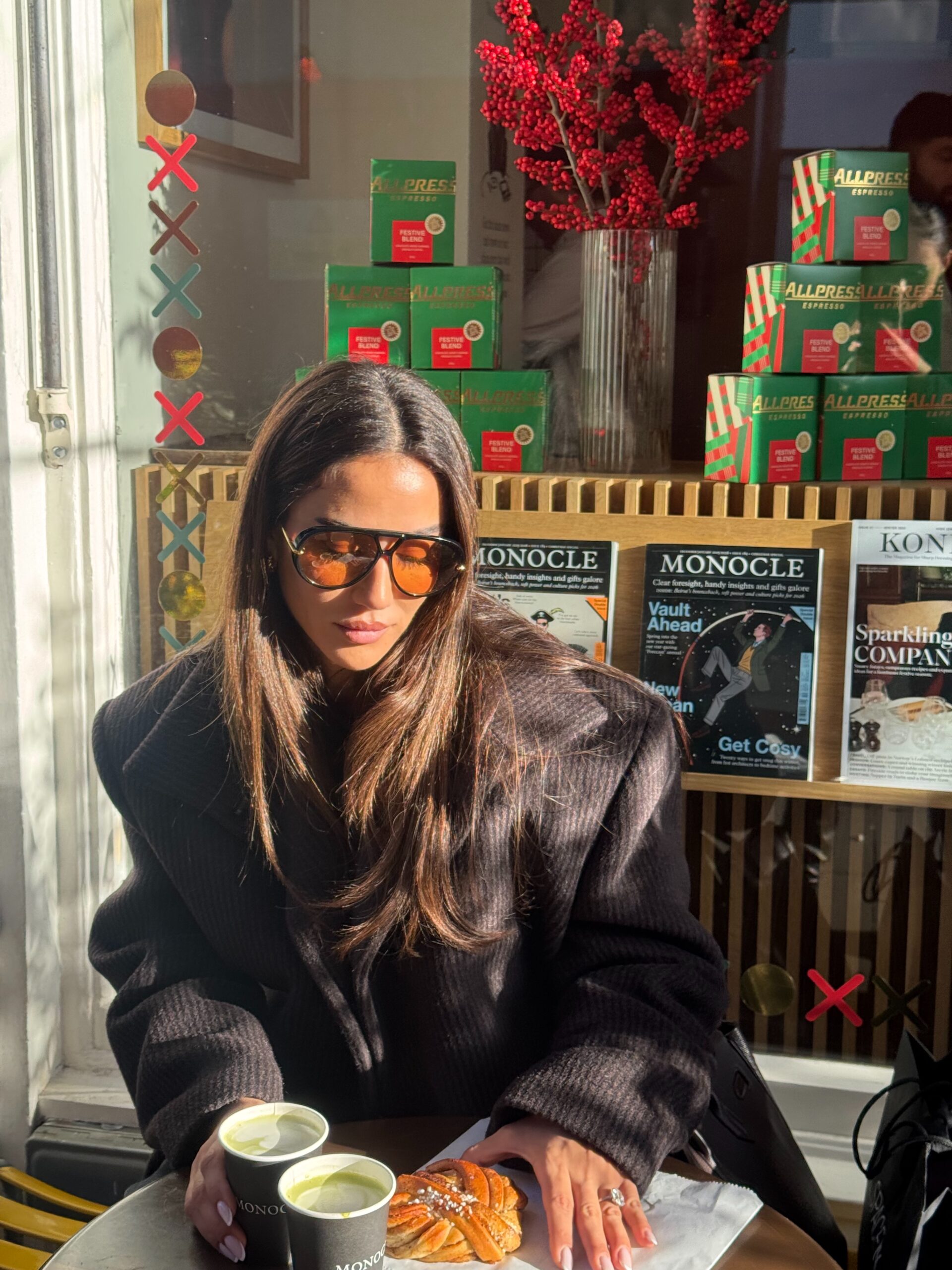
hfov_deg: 30.3
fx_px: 1760
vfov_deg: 39.7
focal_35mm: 48
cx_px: 476
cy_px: 635
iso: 64
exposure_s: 1/865
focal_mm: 6.76
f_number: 1.78
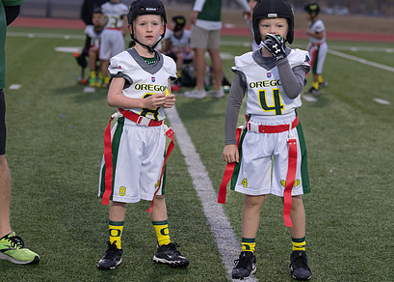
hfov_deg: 17.4
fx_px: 1287
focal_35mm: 115
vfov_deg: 12.5
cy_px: 88
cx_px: 191
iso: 500
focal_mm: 76
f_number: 2.8
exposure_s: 1/320
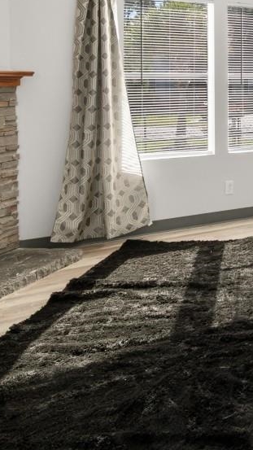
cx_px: 373
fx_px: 549
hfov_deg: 21.9
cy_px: 82
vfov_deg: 42.3
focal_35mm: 46
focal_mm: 10
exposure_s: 1/25
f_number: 4.5
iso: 100
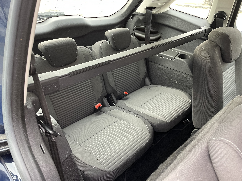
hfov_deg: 67.3
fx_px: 182
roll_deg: -0.7
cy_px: 90
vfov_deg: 53.1
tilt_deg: -30.1
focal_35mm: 26
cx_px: 121
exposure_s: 1/69
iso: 125
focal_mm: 4.2
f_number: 1.6
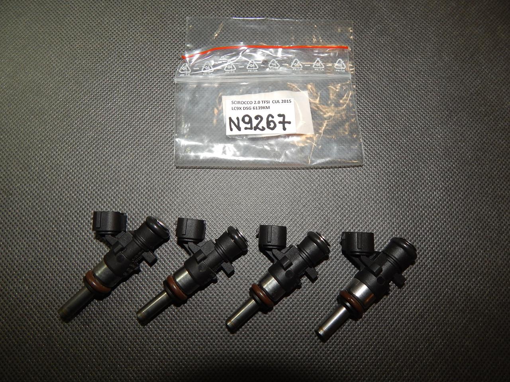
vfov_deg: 58.9
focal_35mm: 23
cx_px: 255
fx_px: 339
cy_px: 191
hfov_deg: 73.9
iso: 200
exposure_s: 1/30
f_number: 6
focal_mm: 4
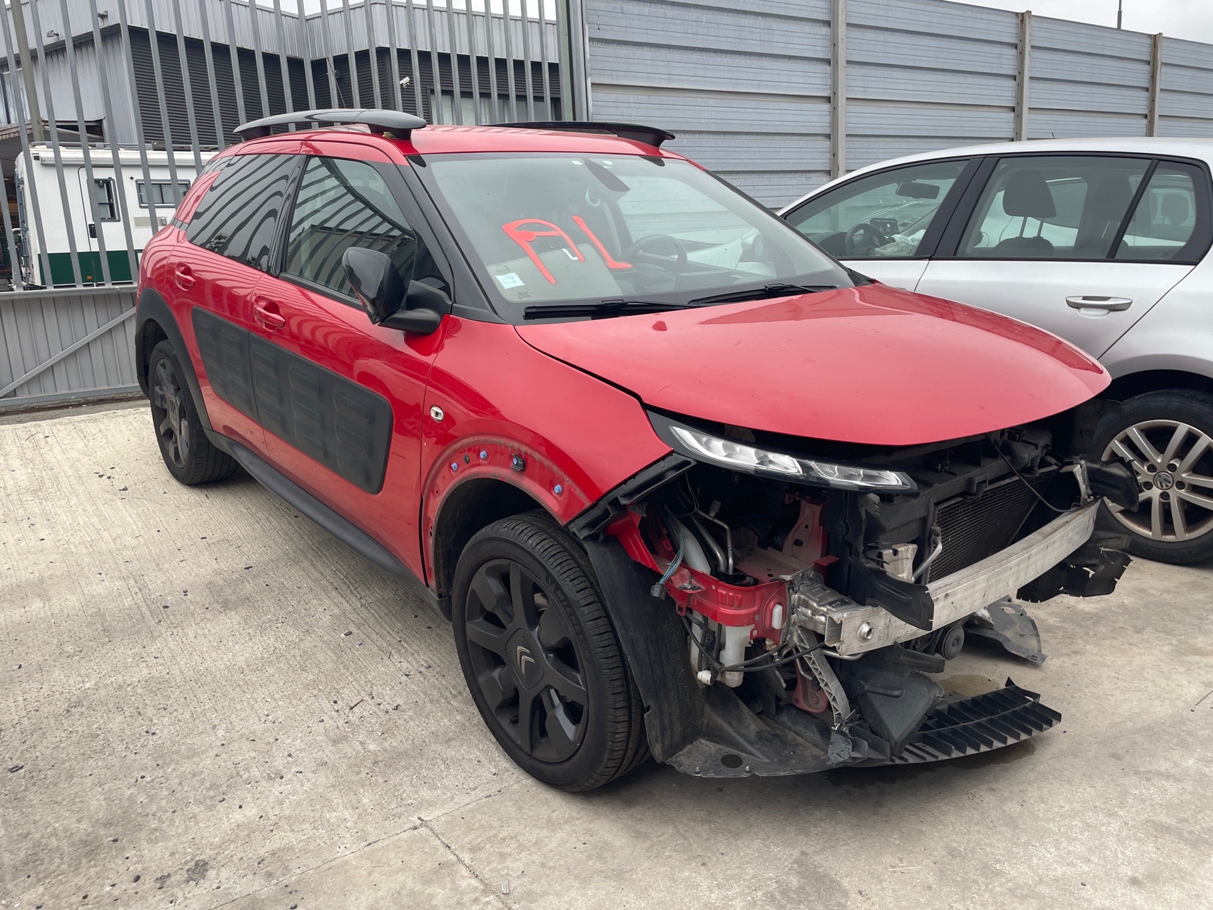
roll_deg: +4.9
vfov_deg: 53.1
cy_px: 455
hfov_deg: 67.3
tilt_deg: -10.7
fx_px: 911
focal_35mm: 26
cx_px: 606
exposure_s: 1/121
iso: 32
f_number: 1.6
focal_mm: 4.2
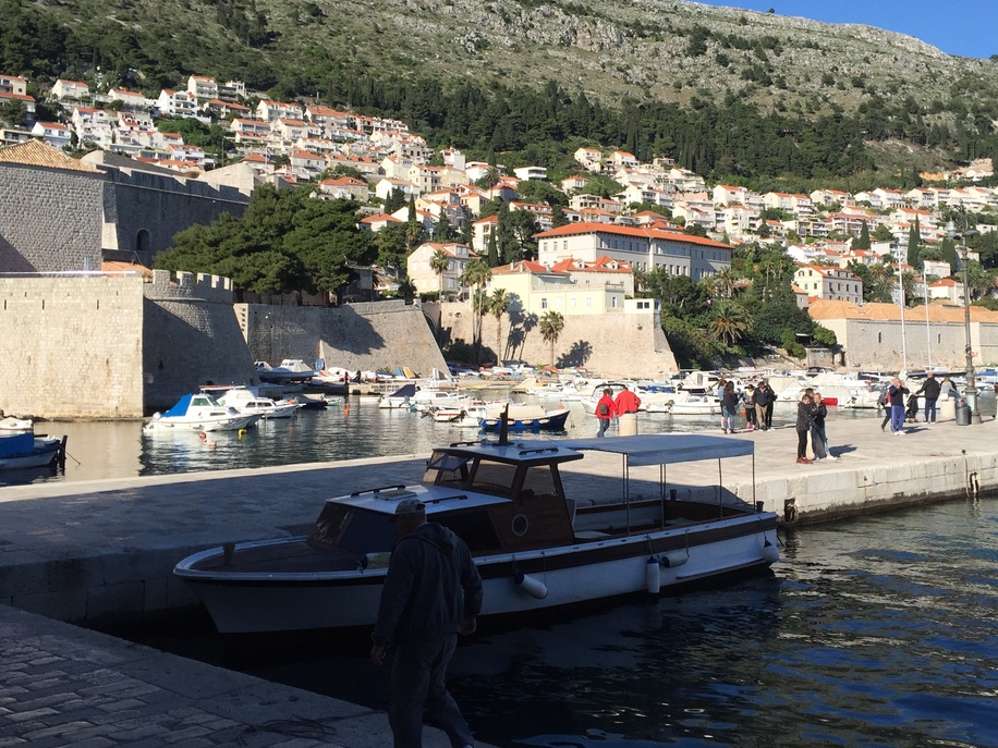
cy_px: 284
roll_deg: +0.2
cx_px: 551
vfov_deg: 37.5
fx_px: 1096
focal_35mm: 38
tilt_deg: +3.9
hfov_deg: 48.9
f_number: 2.2
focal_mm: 4.15
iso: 32
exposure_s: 1/2326
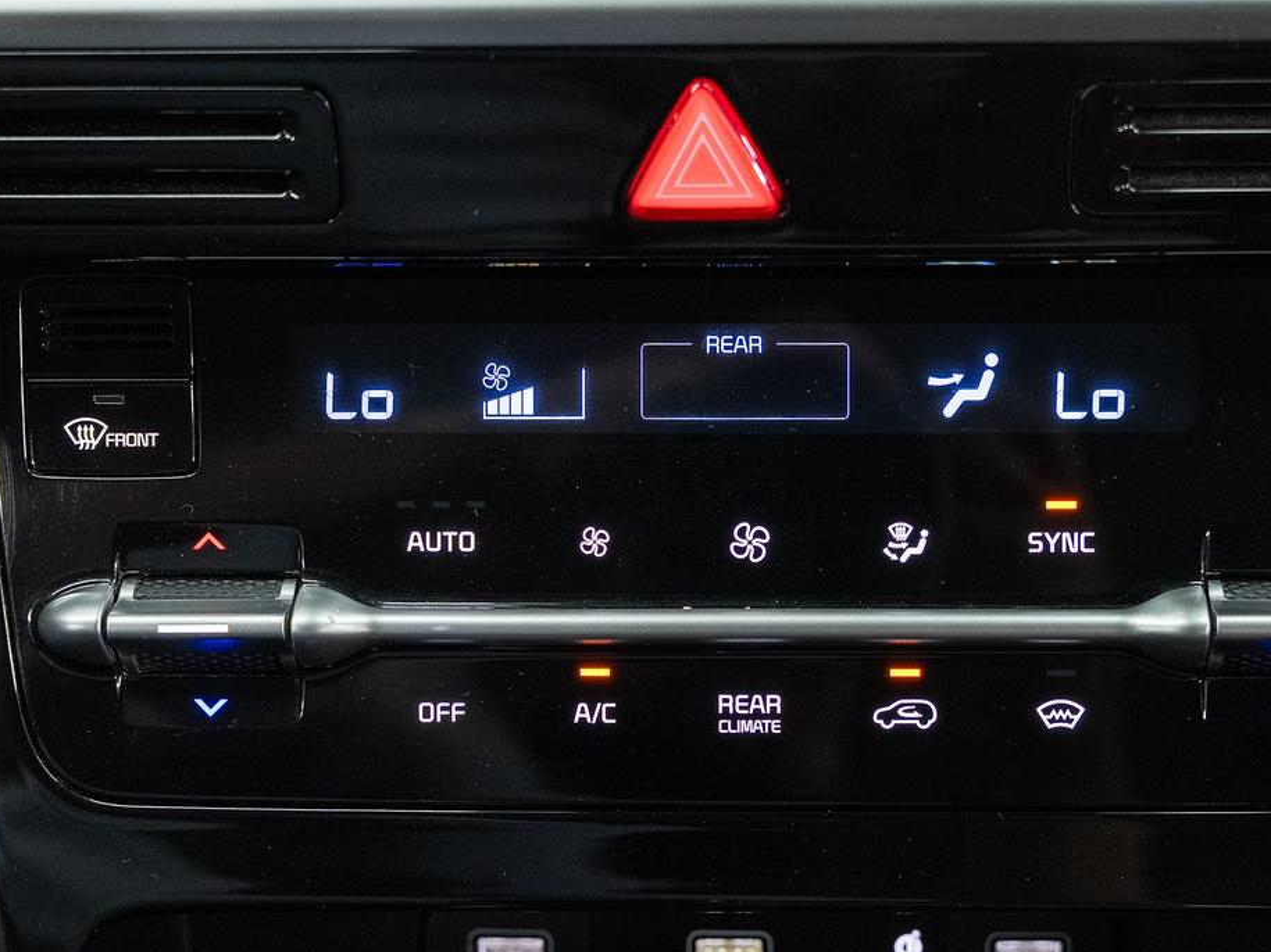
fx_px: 2276
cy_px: 594
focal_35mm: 62
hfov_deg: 31.1
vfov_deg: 23.6
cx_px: 754
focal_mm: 36.4
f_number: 4
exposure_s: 1/50
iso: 1000
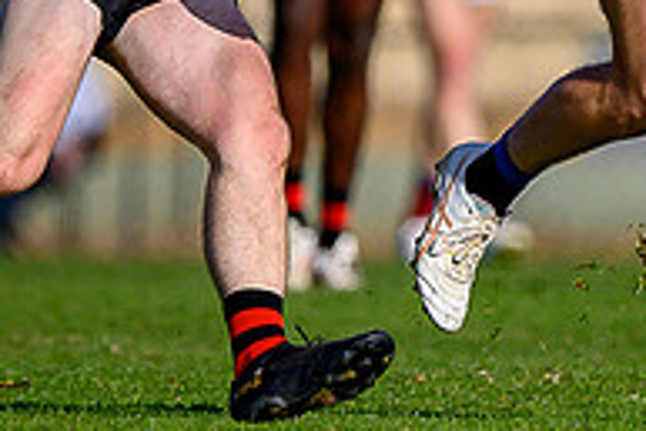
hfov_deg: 0.8
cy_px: -36
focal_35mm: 2741
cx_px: 810
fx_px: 49221
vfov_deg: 0.5
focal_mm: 500
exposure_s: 1/2500
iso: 160
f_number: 4
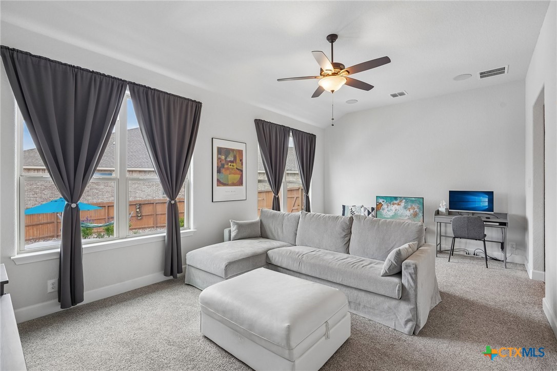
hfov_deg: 95.0
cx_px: 278
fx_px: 255
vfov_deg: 72.0
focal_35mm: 16
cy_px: 186
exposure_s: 1/30
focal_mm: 16.5
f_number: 8
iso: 250
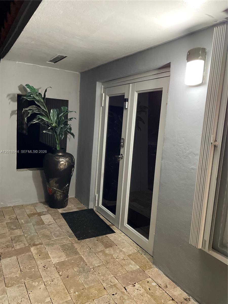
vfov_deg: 67.3
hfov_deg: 53.1
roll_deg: -3.2
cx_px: 114
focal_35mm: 26
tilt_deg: -6.4
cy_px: 152
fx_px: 228
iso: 400
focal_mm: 4.2
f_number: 1.6
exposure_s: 1/60
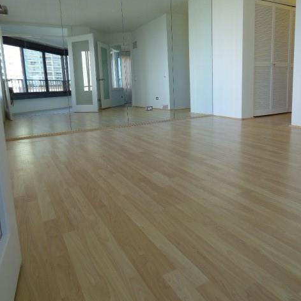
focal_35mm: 24
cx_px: 153
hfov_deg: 65.0
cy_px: 121
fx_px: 236
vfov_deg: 64.4
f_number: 2.8
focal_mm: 3.58
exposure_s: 1/60
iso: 100
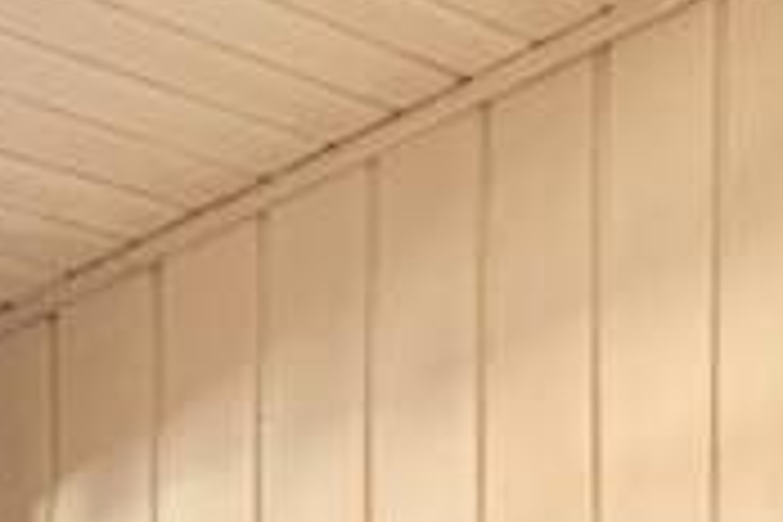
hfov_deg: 11.1
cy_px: 832
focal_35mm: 184
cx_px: 688
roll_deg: +0.1
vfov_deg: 7.3
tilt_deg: +0.8
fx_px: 4002
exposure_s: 1/120
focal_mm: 6.76
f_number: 1.78
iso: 400
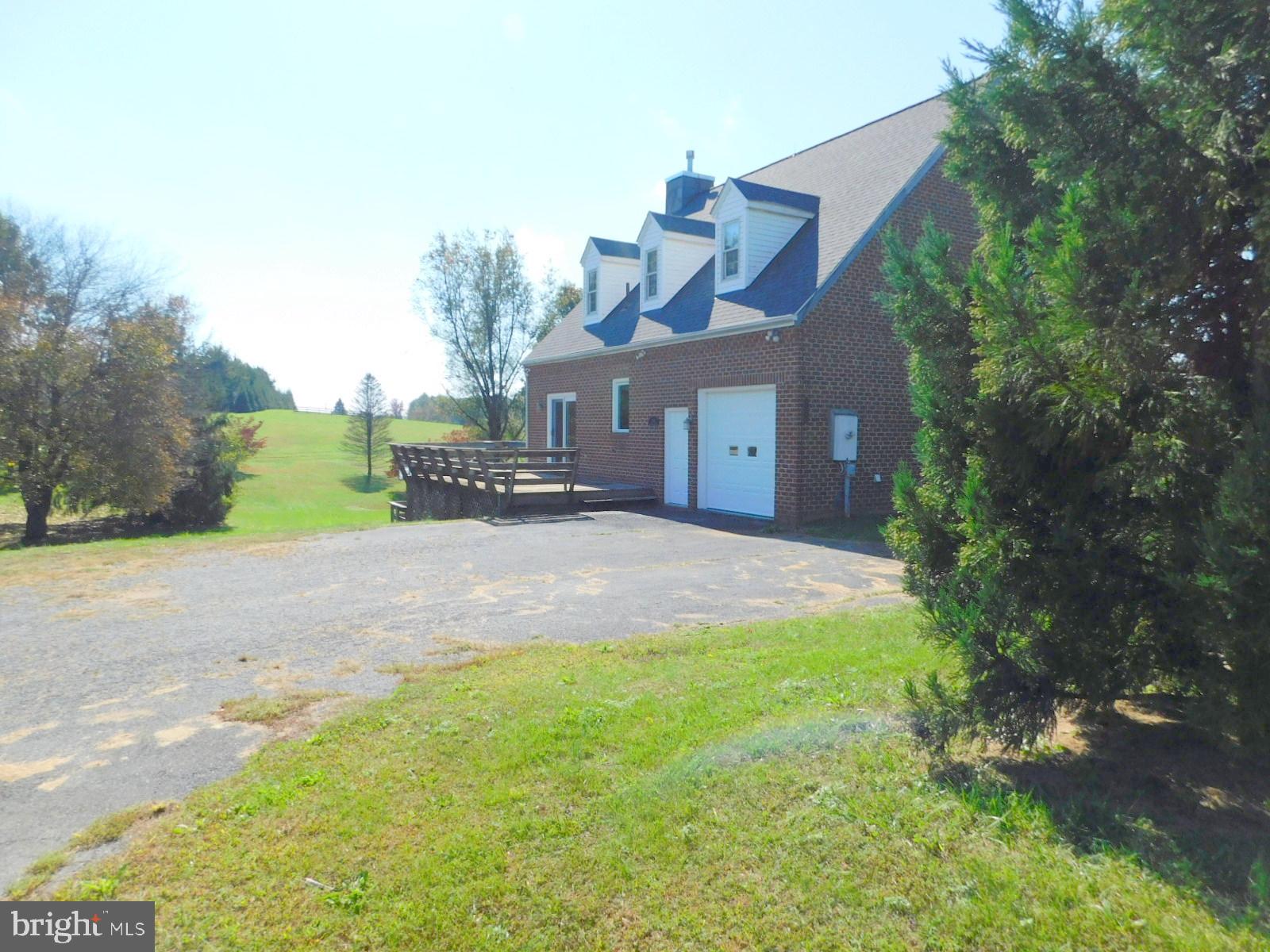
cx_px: 635
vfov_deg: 58.9
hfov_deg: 73.9
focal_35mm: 23
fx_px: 844
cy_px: 476
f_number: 6
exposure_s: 1/500
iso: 125
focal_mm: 4
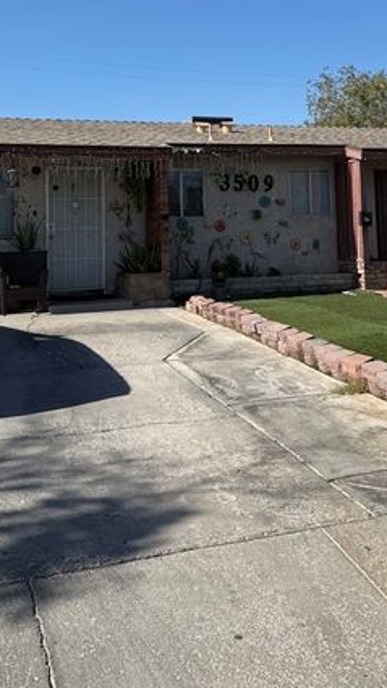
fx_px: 748
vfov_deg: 47.6
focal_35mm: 41
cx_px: 228
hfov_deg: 28.9
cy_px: 176
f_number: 1.78
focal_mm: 6.76
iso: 80
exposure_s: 1/4975
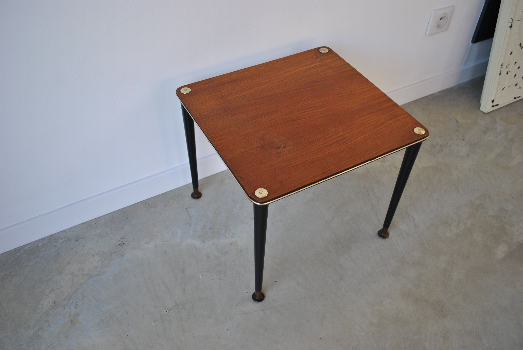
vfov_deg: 40.1
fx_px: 480
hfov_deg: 57.2
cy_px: 175
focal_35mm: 33
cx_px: 262
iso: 200
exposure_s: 1/80
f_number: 4.5
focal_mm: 22
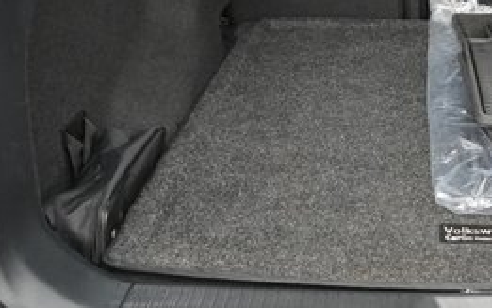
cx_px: 460
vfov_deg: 21.0
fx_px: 804
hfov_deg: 32.0
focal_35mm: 60
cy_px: 6
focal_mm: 24
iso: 4000
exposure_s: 1/60
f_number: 3.5
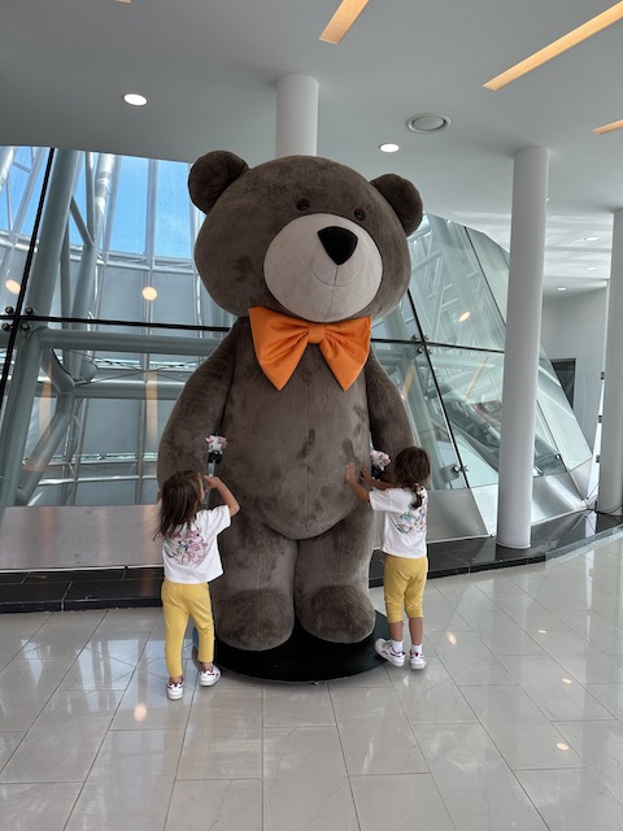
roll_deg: -3.0
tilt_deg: -3.0
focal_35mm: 24
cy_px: 416
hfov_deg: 56.8
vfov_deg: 71.6
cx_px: 312
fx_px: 576
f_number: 1.78
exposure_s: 1/415
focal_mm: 6.86
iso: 80
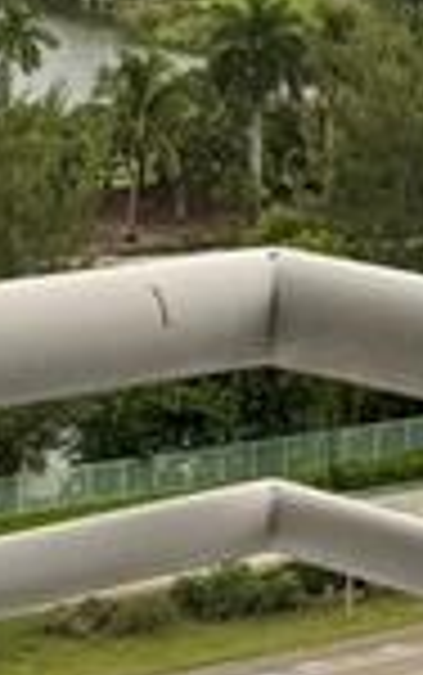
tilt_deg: -3.9
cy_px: -63
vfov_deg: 10.2
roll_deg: -1.7
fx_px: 3737
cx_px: 342
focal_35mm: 203
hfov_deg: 6.5
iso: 80
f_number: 1.78
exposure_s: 1/360
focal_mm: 6.76
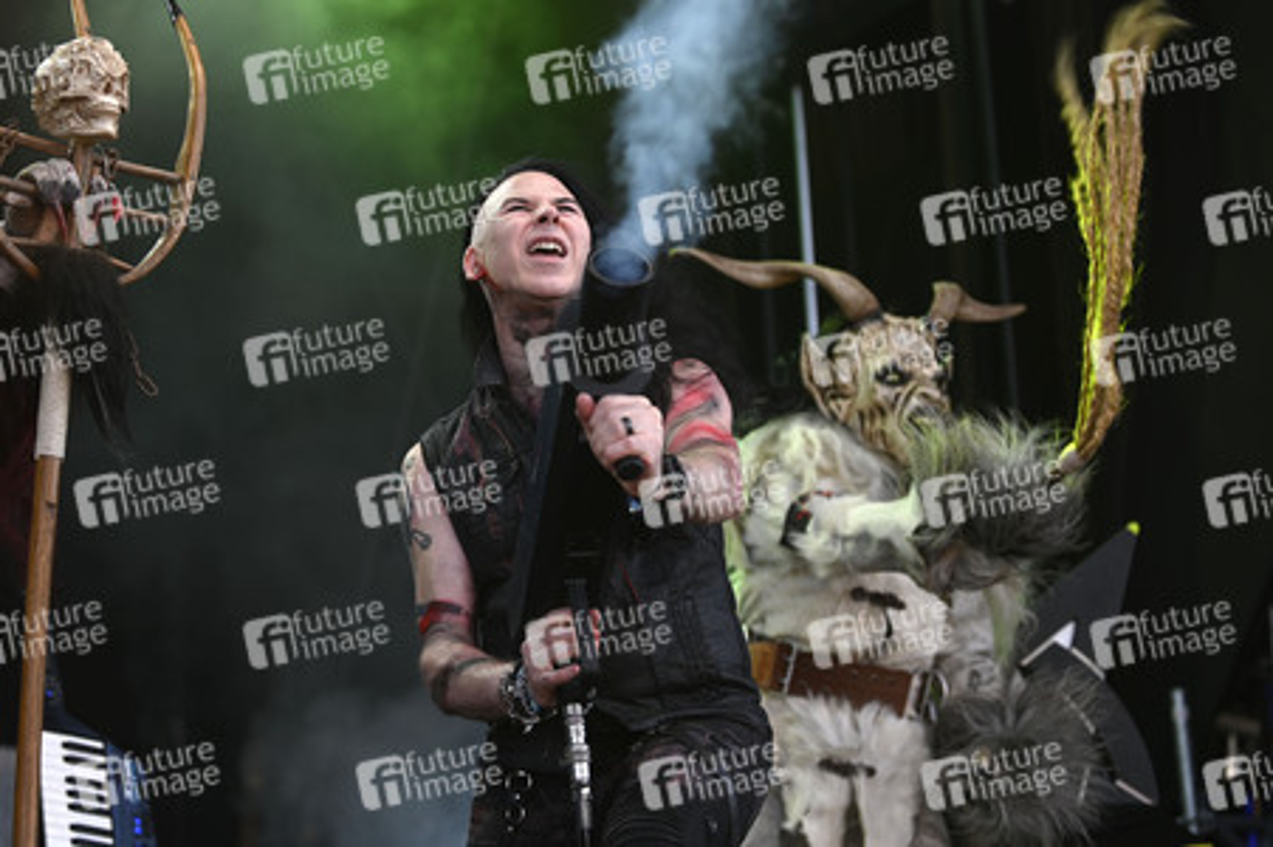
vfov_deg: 19.4
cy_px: 424
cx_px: 636
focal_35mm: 70
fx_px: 2473
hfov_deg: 28.9
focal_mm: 70
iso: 200
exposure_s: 1/500
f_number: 2.8
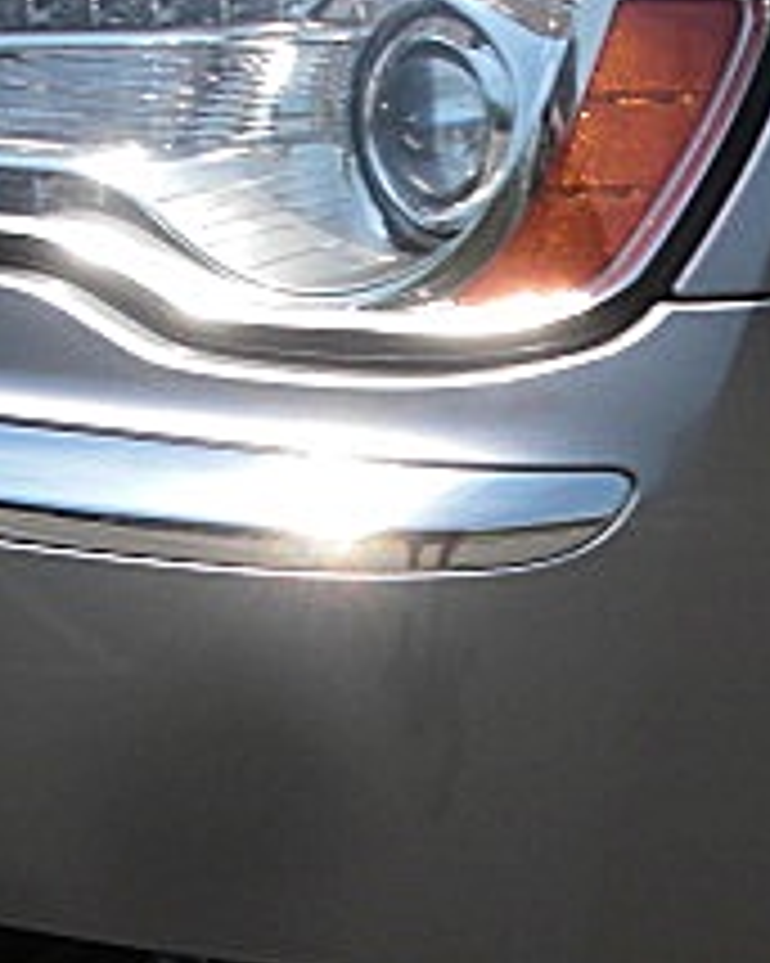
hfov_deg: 14.6
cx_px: 639
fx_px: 2993
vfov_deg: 18.3
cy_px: 540
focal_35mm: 105
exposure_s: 1/125
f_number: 7.9
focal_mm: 6.3
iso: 50
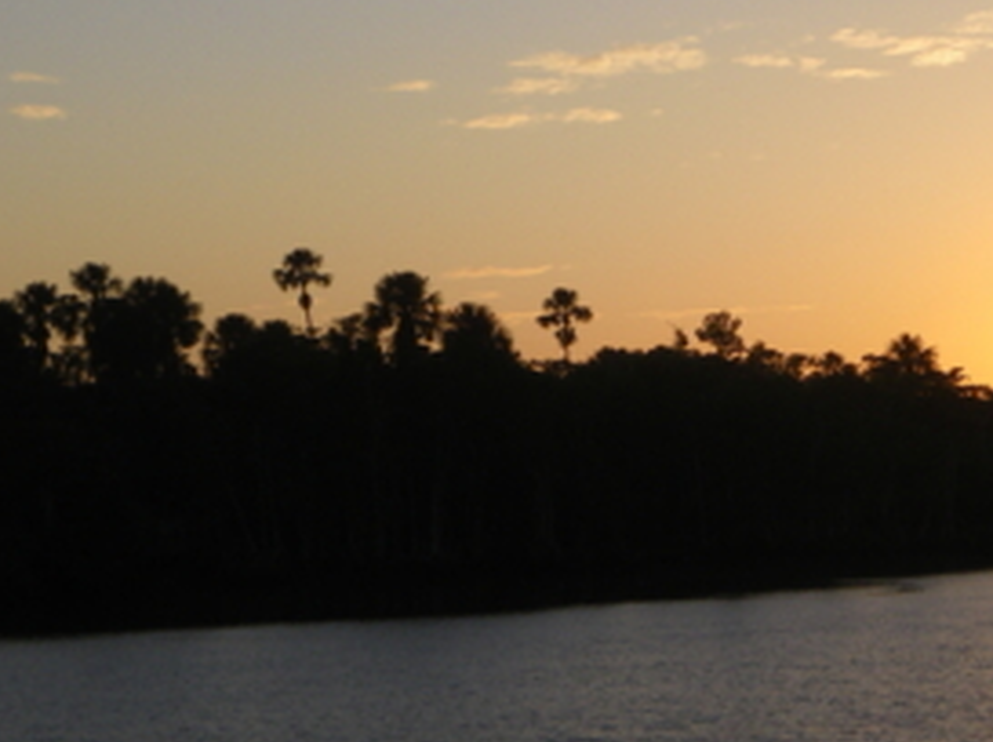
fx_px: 3868
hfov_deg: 14.5
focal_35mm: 135
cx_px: 851
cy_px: 196
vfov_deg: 10.9
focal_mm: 8.2
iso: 64
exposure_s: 1/400
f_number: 3.3
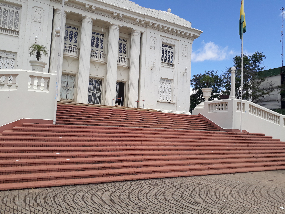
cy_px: 107
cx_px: 142
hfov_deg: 65.3
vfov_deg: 51.4
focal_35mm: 27
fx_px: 222
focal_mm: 3.6
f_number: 1.9
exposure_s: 1/1439
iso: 40
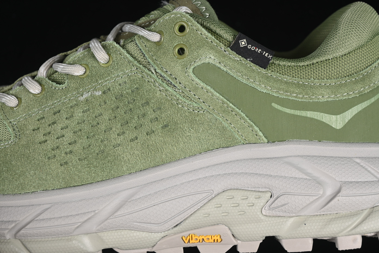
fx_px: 790
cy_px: 126
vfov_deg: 18.2
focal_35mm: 75
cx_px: 190
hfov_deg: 27.0
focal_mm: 50
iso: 160
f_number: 6.3
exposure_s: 1/60
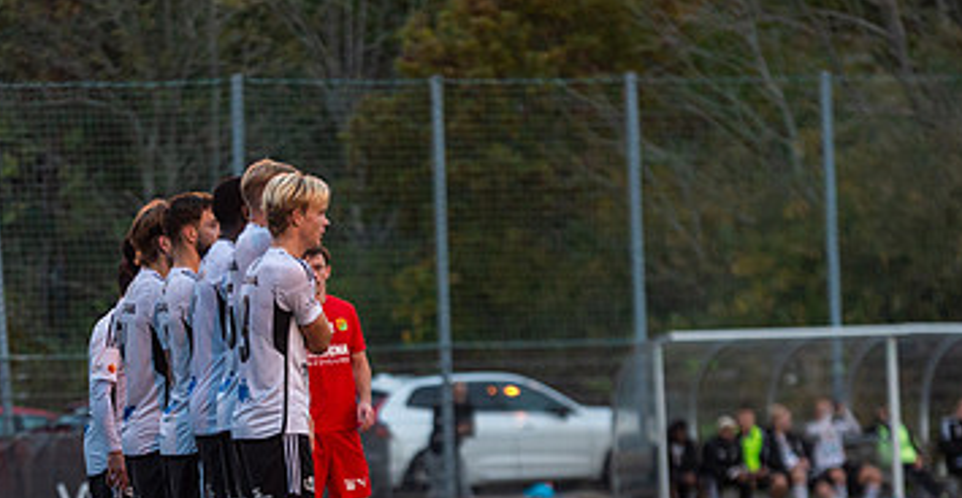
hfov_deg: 7.9
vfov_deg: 4.1
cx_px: 247
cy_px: 472
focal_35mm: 279
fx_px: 6987
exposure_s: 1/1000
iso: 2000
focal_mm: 160
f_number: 2.8
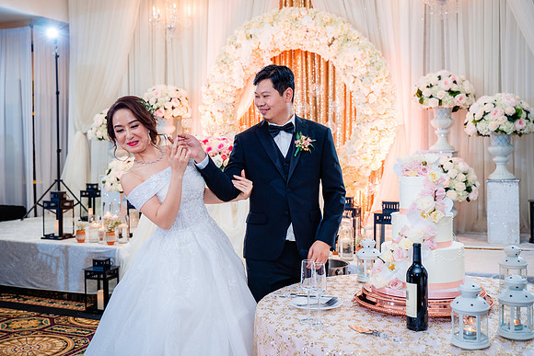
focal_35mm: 43
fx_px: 644
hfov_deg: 45.0
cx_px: 252
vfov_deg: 30.9
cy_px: 170
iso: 800
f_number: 3.5
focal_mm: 39
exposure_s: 1/160
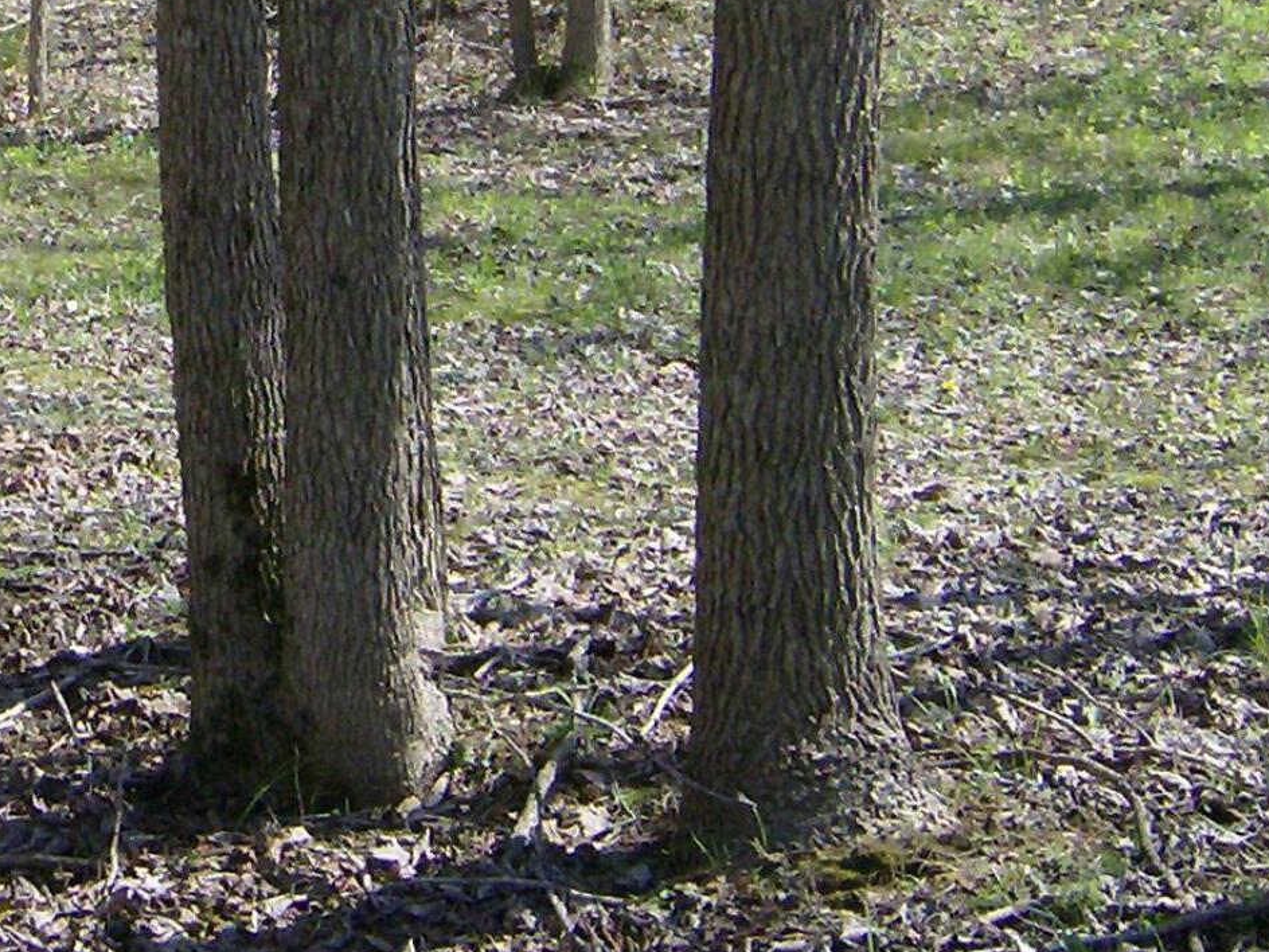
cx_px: -51
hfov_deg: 16.7
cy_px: -94
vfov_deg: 12.7
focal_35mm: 115
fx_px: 4216
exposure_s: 1/326
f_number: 4.7
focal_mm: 6
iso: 100
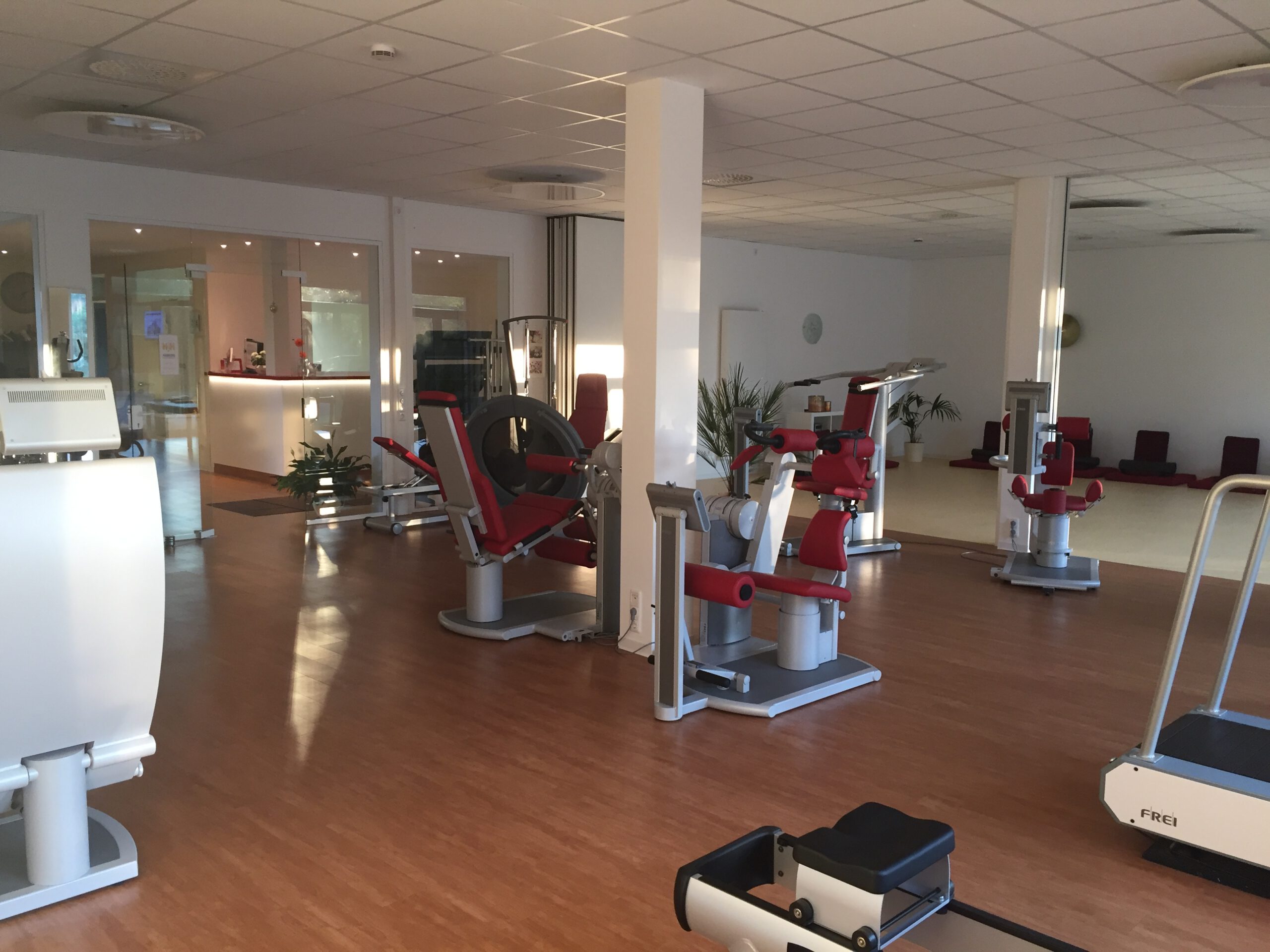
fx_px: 1064
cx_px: 635
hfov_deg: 61.7
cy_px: 476
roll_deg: -1.7
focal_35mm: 29
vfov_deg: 48.2
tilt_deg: -7.9
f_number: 2.2
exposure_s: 1/33
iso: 50
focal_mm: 4.15
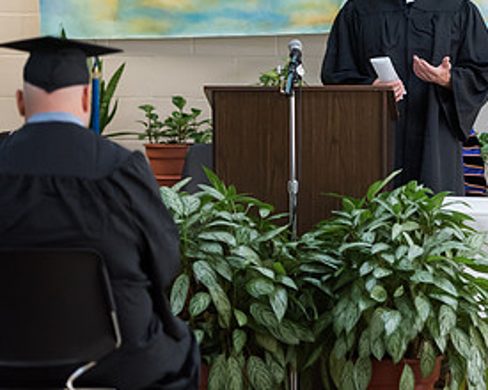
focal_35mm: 208
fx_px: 3004
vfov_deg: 7.4
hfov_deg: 9.3
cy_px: 109
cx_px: 415
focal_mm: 105
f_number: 3.2
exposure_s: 1/200
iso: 3200
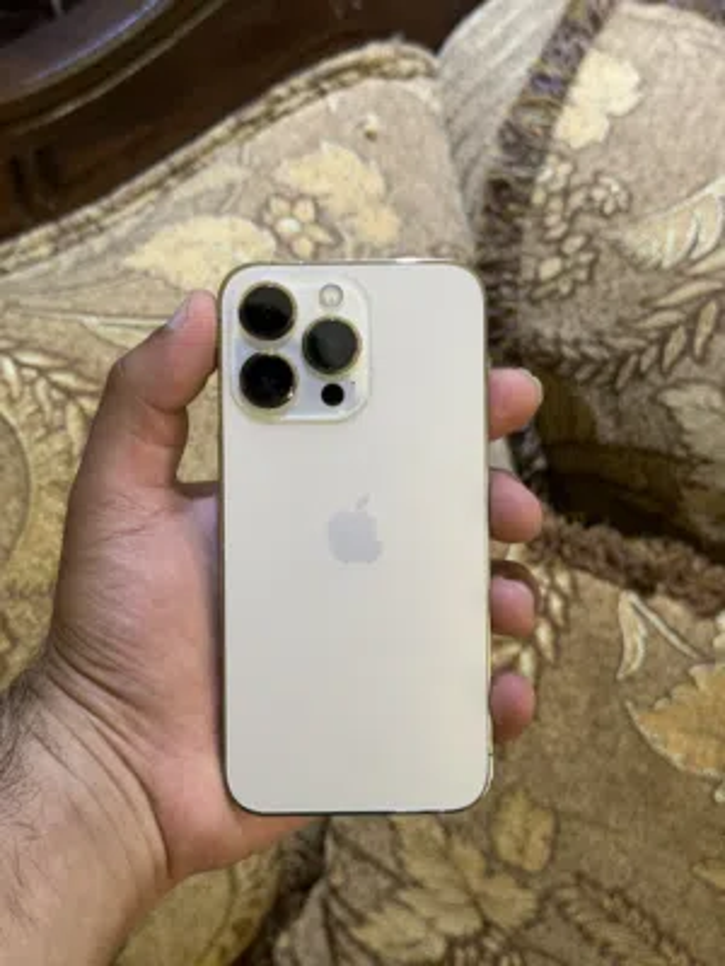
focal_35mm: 48
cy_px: 483
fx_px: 1340
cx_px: 362
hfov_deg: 30.3
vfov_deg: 39.7
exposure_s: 1/33
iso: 200
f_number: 1.78
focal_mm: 6.86
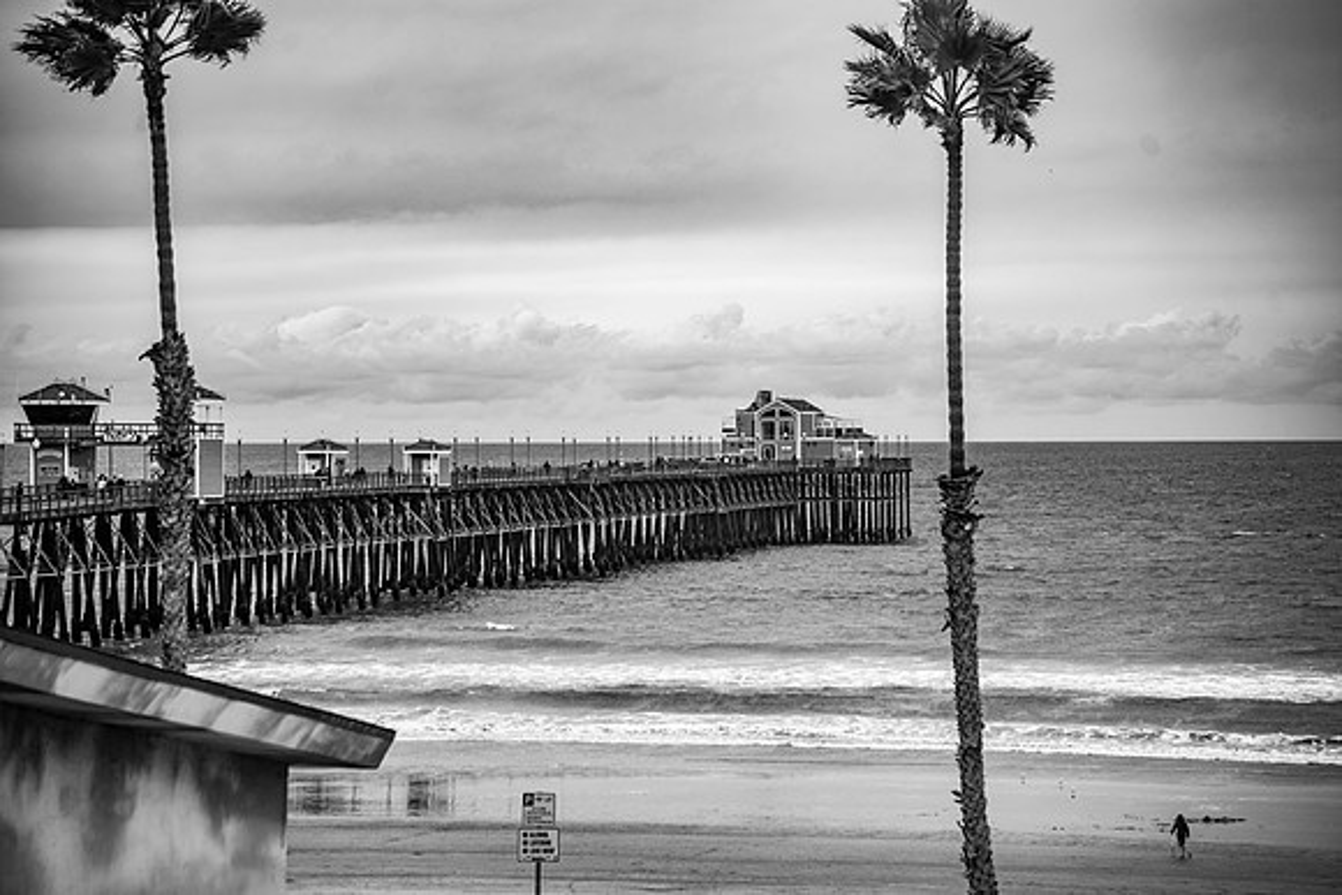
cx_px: 671
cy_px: 448
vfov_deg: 11.4
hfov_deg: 17.1
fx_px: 4474
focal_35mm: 120
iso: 400
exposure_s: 1/1250
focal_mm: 120
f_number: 4
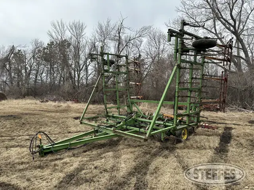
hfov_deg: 71.6
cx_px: 127
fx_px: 176
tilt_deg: +1.4
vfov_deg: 56.8
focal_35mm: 24
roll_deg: +0.0
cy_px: 95
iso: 80
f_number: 1.78
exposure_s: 1/887
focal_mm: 6.86
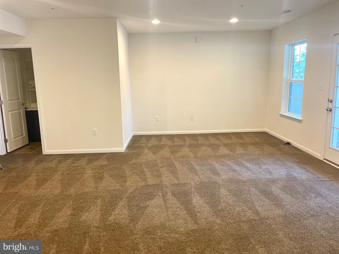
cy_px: 127
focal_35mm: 26
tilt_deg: -10.9
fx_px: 255
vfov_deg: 53.1
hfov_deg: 67.3
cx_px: 170
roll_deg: +1.7
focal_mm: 4.2
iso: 200
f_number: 1.6
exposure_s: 1/60
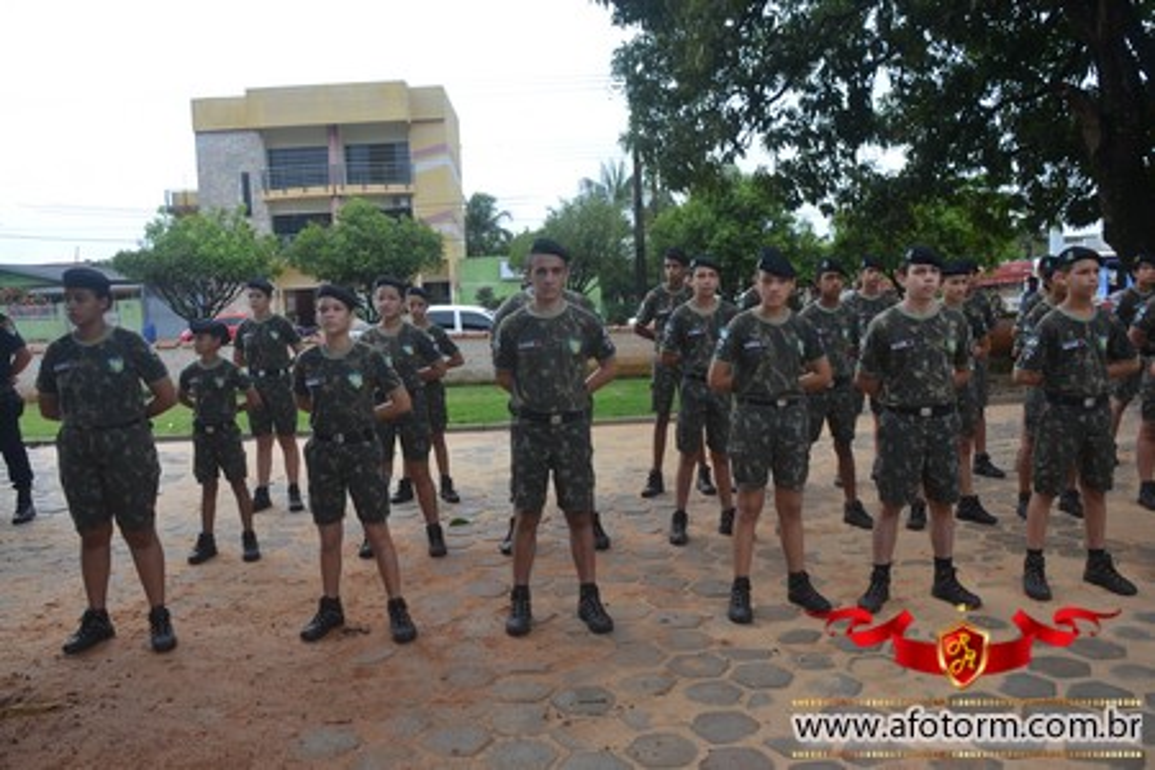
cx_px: 578
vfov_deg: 43.6
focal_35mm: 30
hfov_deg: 61.9
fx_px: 962
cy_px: 385
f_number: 5.6
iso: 100
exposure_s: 1/125
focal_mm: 20
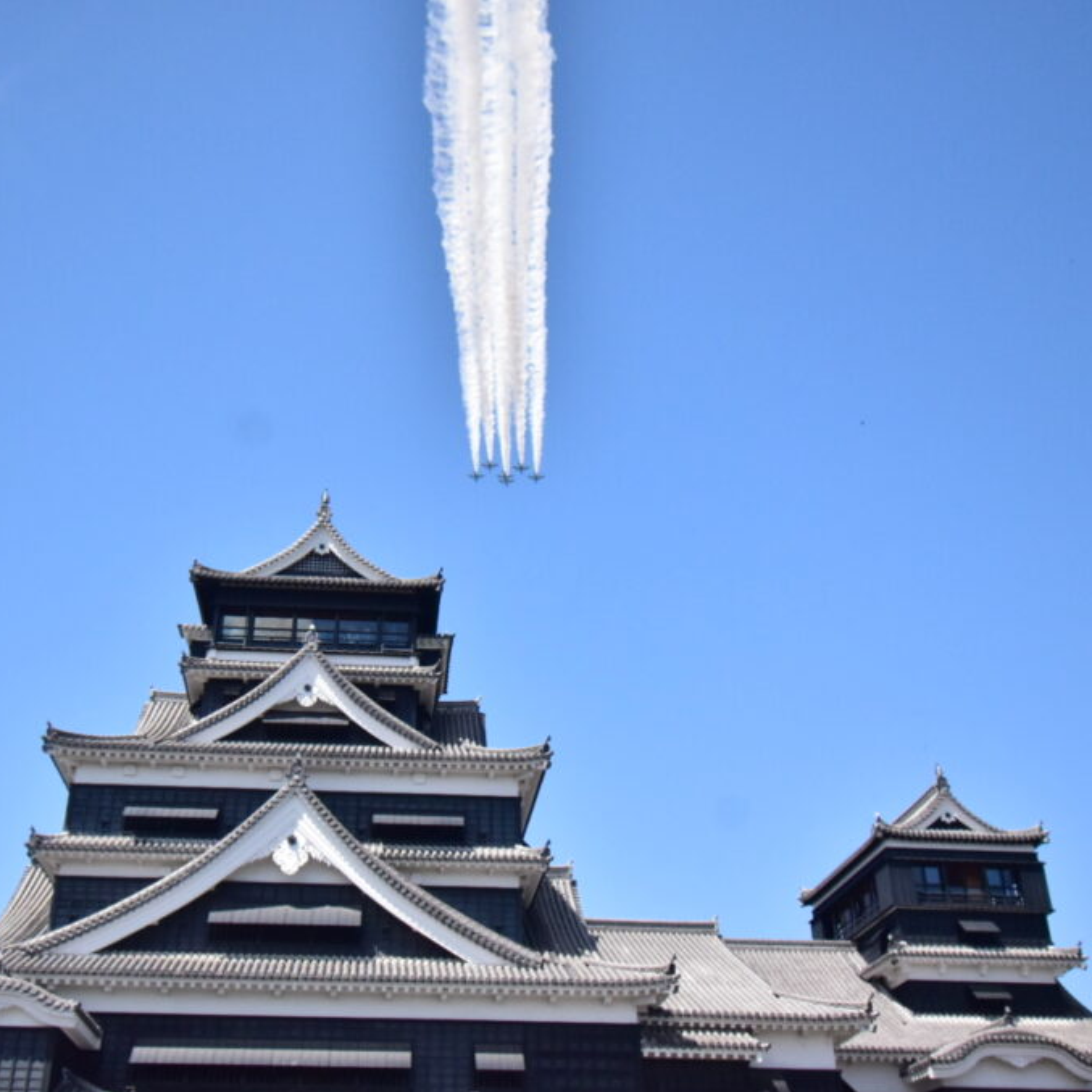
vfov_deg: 45.3
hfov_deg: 45.2
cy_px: 549
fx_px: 1308
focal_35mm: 37
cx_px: 473
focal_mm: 19
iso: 1600
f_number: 6.3
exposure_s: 1/4000
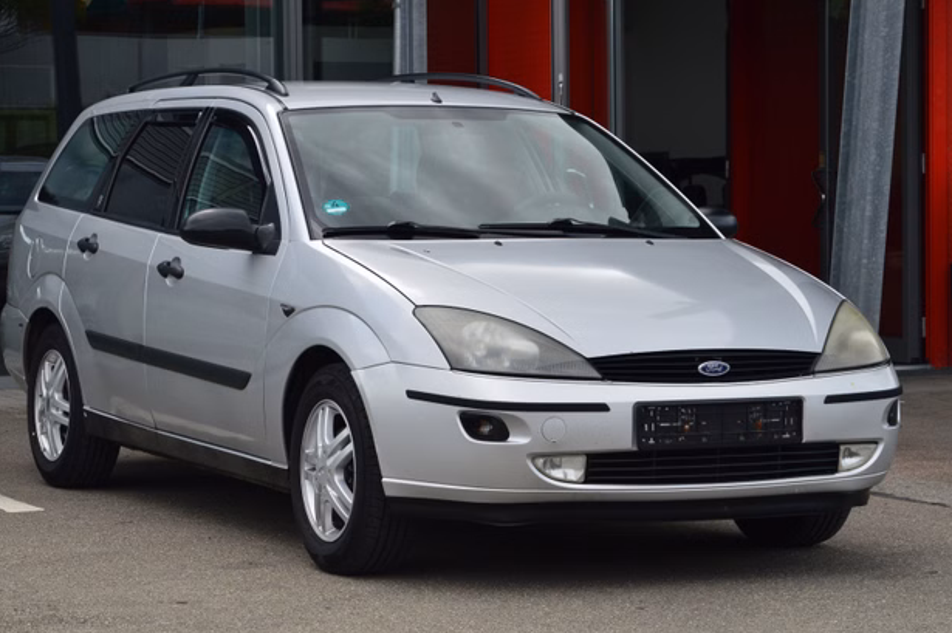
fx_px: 2722
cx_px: 464
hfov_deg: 19.8
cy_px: 328
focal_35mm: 103
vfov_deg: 13.3
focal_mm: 66
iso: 400
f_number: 11
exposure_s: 1/320
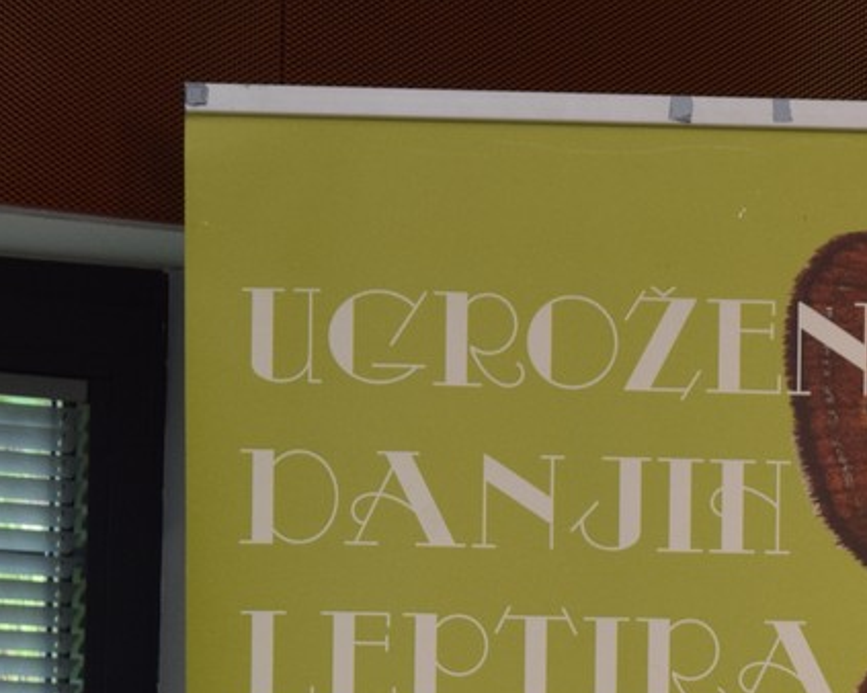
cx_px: 1398
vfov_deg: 5.6
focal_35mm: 275
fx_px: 7045
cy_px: 1017
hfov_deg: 6.9
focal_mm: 55
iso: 400
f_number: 5.6
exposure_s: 1/60
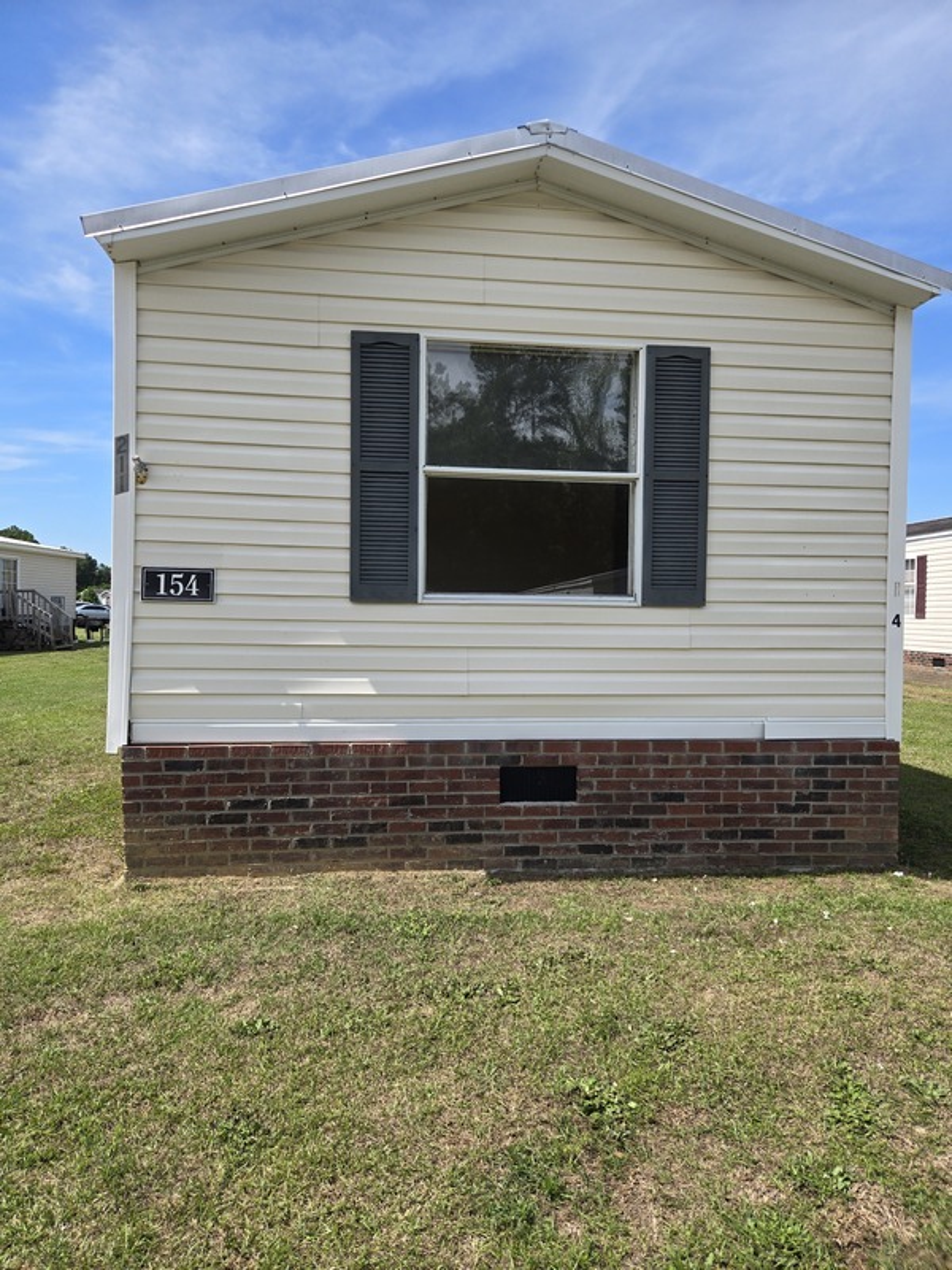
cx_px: 476
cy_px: 635
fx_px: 843
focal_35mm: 23
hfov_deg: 58.9
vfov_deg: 73.9
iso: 25
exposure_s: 1/1493
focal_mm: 5.4
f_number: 1.8
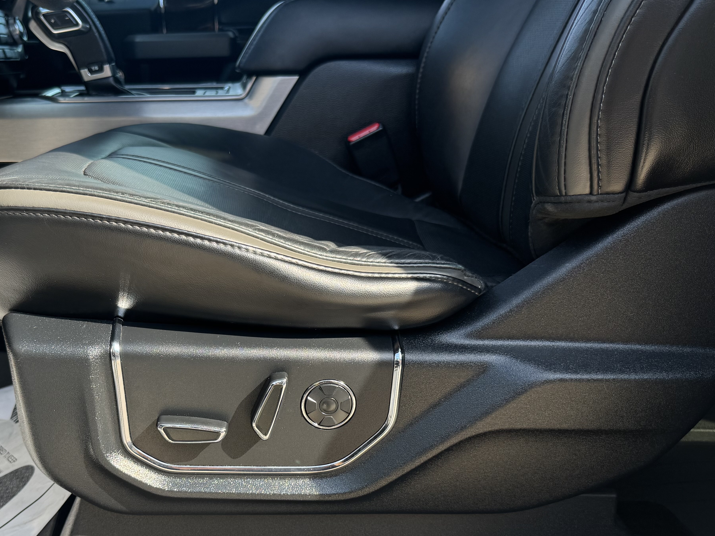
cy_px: 391
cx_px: 240
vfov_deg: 37.0
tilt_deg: -23.2
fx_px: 785
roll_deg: +0.6
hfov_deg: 48.2
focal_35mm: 38
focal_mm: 6.76
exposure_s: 1/503
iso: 80
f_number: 1.78
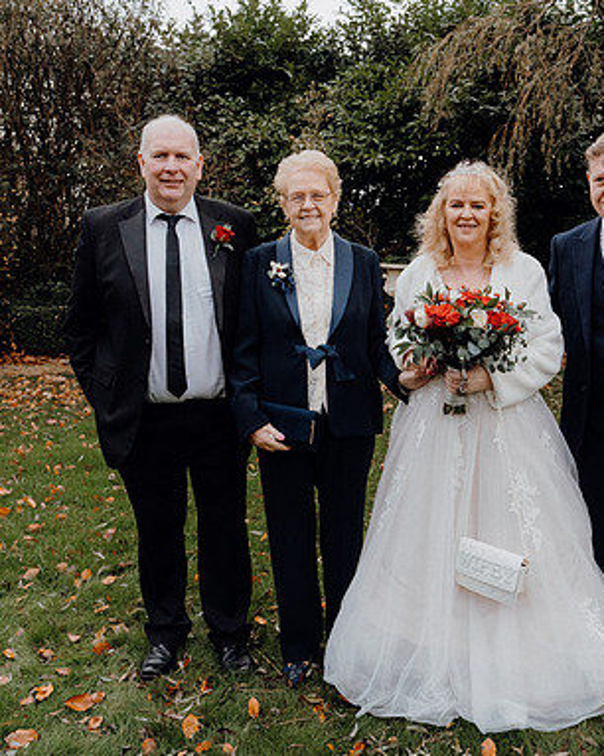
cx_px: 399
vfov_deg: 49.1
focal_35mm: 37
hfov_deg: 39.7
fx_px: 827
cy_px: 376
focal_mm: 26
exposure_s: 1/250
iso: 3200
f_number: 5
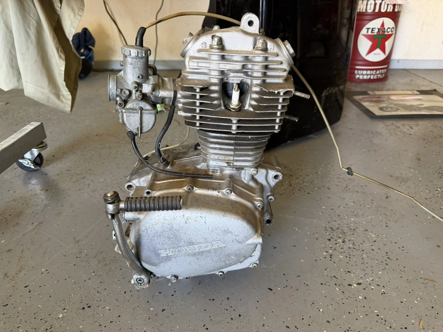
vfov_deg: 56.8
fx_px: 307
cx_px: 222
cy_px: 166
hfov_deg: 71.6
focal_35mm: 24
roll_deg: -0.2
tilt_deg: -27.4
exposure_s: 1/60
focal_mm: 6.76
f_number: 1.78
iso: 250
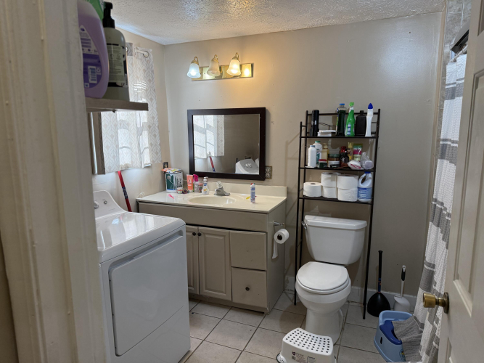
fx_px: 336
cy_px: 182
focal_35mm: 24
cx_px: 242
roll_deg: +0.2
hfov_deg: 71.6
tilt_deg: -9.2
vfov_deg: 56.8
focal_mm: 6.76
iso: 160
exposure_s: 1/131
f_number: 1.78
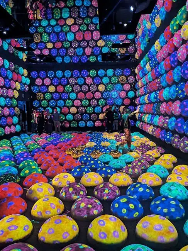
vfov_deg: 71.6
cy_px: 126
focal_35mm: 24
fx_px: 174
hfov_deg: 56.8
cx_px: 94
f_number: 1.7
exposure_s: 1/20
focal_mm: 4.5
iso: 1139
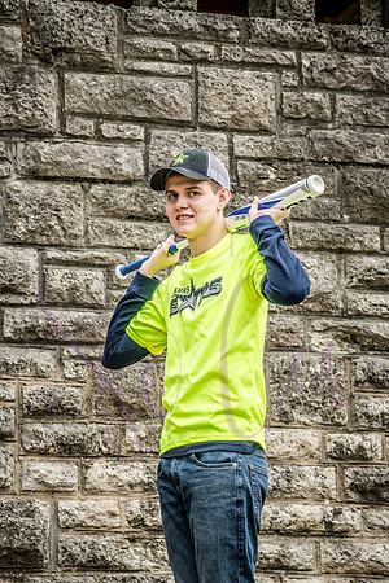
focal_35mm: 135
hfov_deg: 10.2
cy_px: 292
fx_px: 2188
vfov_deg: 15.2
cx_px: 194
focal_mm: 135
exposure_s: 1/500
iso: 640
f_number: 9
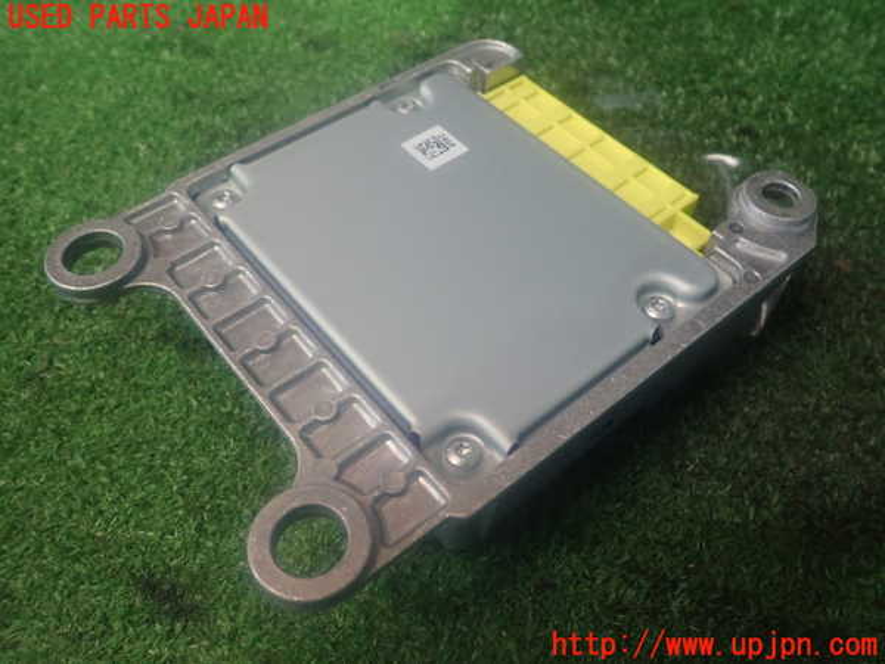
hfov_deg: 60.0
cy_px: 332
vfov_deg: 46.8
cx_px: 442
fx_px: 767
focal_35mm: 30
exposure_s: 1/40
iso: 800
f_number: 2.3
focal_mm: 5.5
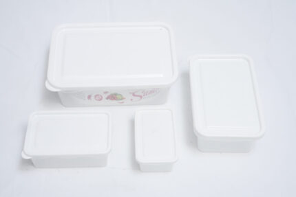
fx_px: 485
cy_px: 98
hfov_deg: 33.9
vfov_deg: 23.0
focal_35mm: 59
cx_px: 148
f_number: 16
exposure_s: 1/160
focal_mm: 59
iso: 6400
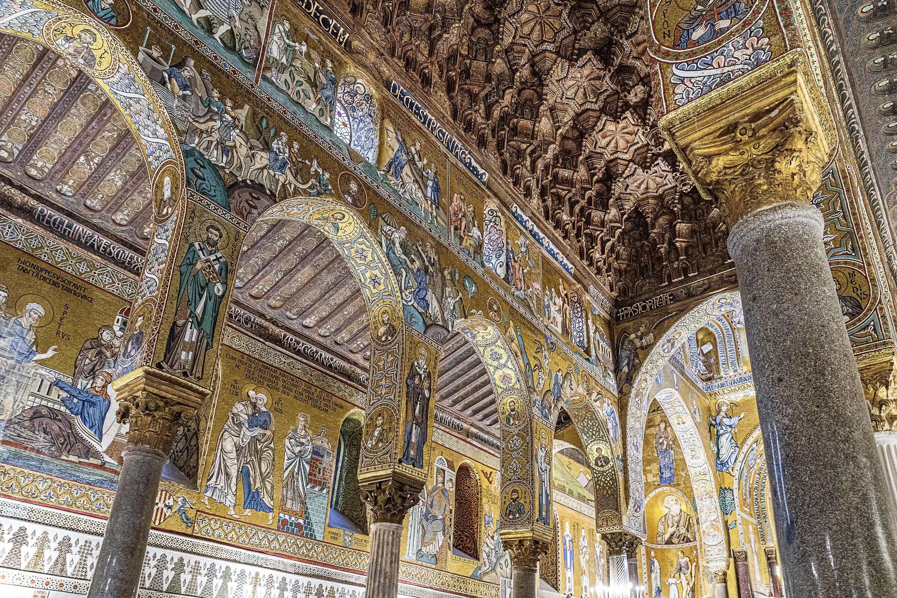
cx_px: 448
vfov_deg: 53.1
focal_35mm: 24
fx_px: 598
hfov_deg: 73.7
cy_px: 299
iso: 5000
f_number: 8
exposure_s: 1/30
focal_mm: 24
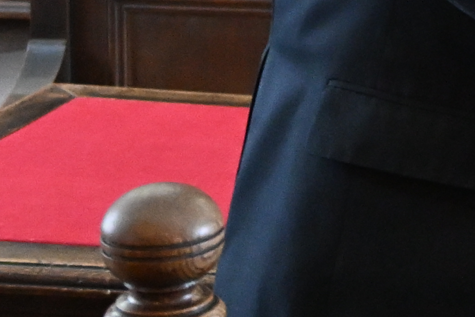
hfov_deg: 9.7
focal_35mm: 199
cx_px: 926
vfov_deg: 6.6
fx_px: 2626
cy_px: -375
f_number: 3.8
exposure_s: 1/60
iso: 3600
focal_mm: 24.5
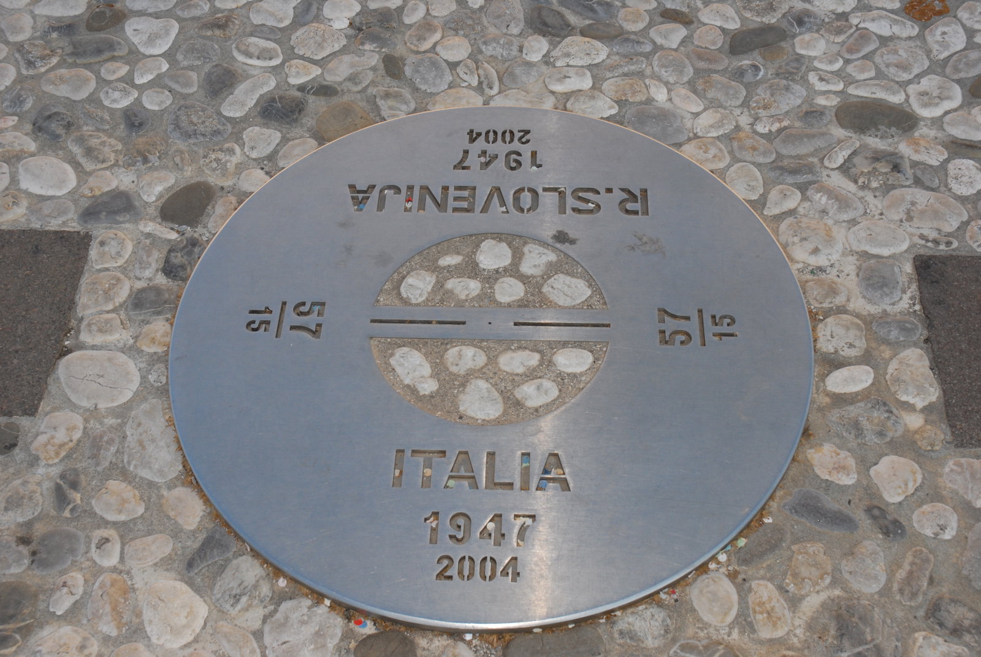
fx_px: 1187
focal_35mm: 44
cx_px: 490
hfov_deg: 44.9
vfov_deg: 30.9
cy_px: 328
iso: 320
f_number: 8
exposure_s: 1/250
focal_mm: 29
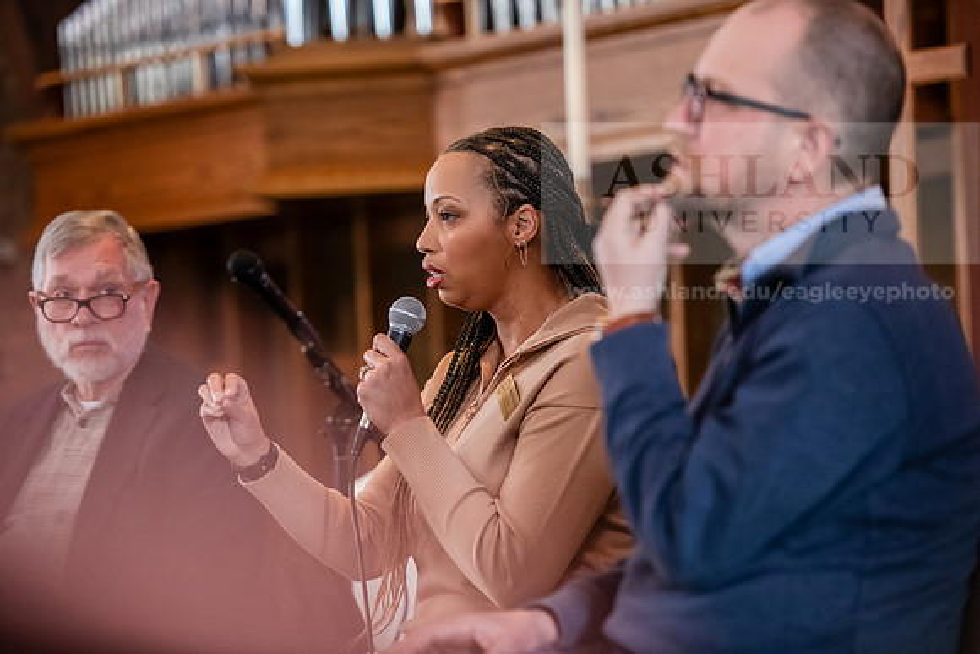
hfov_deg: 13.2
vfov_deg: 8.9
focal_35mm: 155
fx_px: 4220
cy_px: 327
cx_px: 490
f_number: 2.8
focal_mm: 155
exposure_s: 1/200
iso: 4000
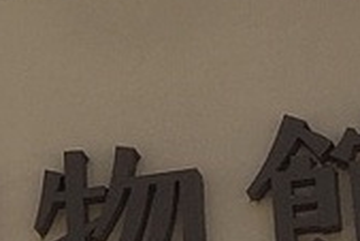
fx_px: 2282
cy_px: 173
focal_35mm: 228
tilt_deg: +24.0
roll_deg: -2.2
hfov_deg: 8.5
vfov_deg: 6.0
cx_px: -381
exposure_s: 1/439
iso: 32
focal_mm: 4.15
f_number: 2.2
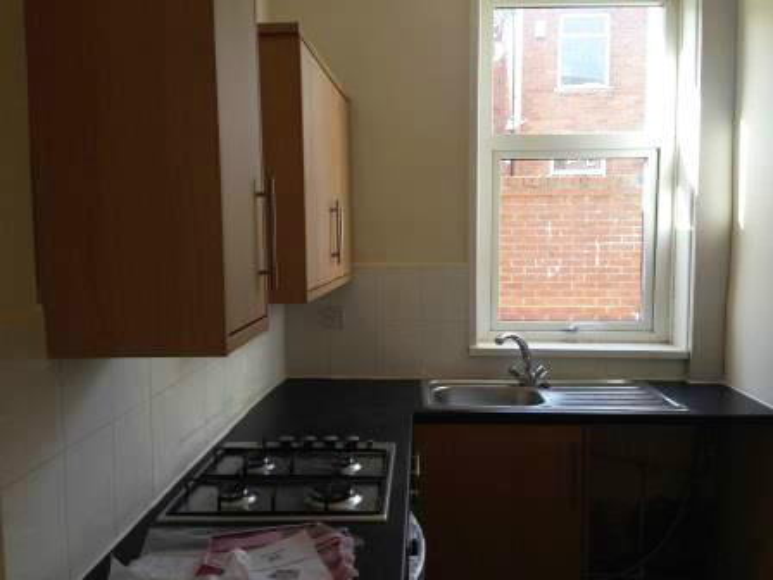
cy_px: 290
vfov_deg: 42.9
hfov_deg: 55.4
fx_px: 737
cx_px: 386
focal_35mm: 33
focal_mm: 4.12
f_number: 2.4
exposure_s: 1/120
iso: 64
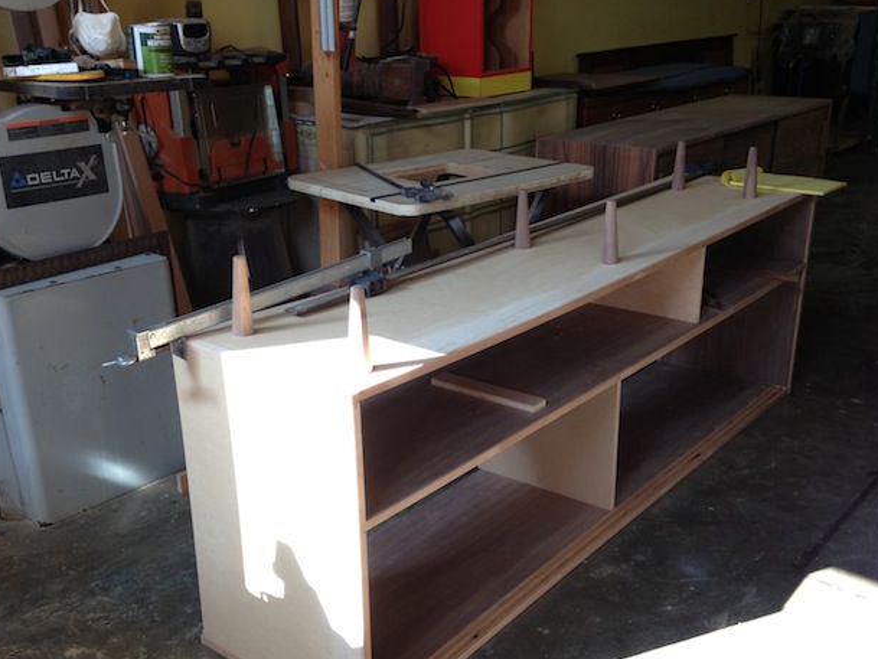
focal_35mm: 39
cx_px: 458
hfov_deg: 47.8
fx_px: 989
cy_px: 381
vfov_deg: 36.7
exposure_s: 1/60
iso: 50
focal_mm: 4.13
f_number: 2.4
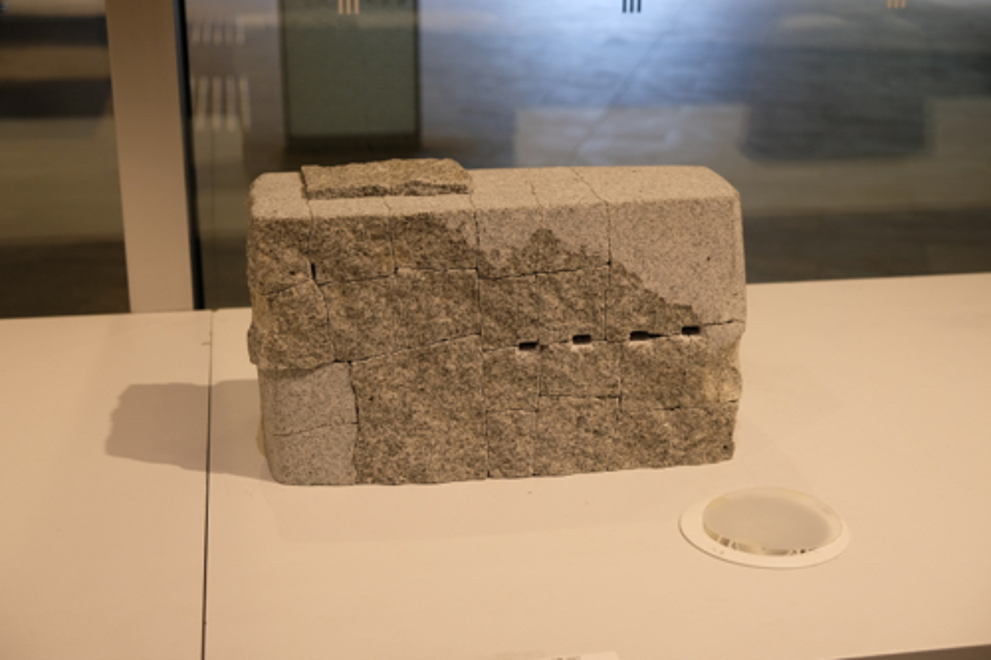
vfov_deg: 27.5
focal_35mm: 49
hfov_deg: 40.4
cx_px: 496
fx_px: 1348
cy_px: 330
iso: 400
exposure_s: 1/60
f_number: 4.5
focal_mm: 32.9
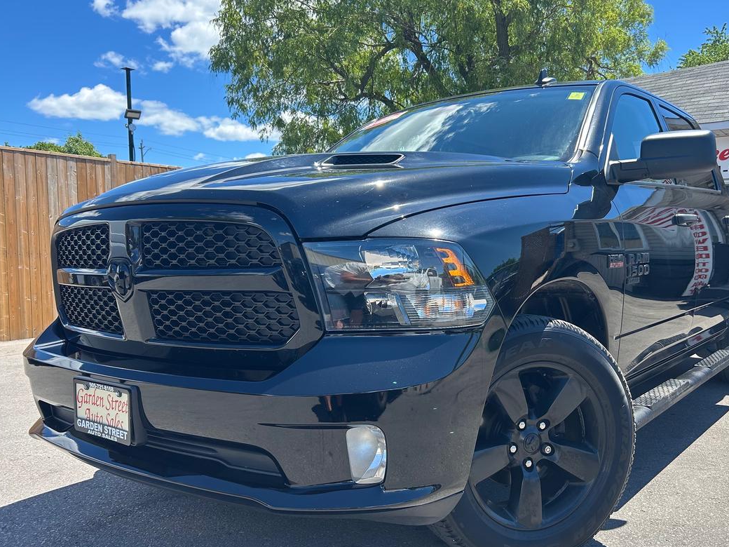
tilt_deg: -3.8
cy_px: 303
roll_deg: +0.0
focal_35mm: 32
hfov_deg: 56.6
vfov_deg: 44.1
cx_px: 418
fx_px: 674
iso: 50
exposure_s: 1/1431
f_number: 1.5
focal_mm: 5.7
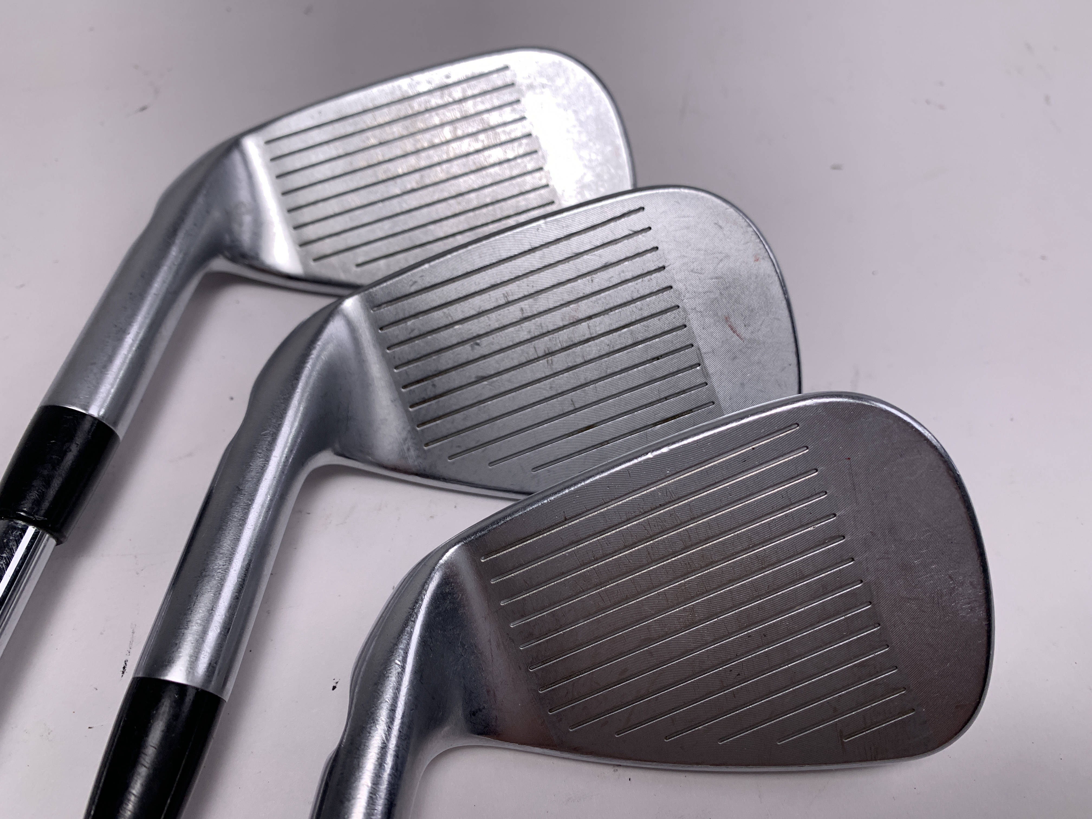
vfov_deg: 53.1
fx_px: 820
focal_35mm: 26
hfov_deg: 67.3
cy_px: 410
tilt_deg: -57.9
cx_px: 546
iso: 25
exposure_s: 1/687
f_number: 1.8
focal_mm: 4.25
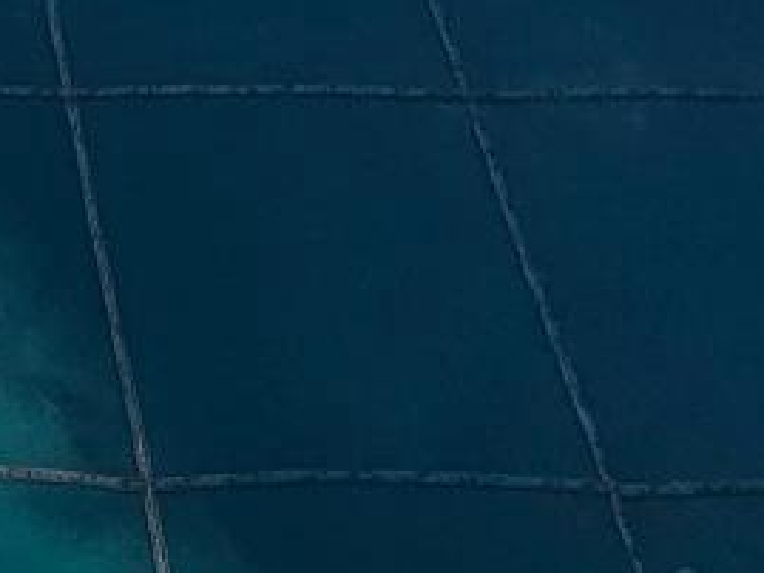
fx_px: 2186
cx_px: -469
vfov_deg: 11.8
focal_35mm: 99
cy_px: -845
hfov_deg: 17.3
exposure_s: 1/1376
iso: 50
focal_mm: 2.2
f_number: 2.2
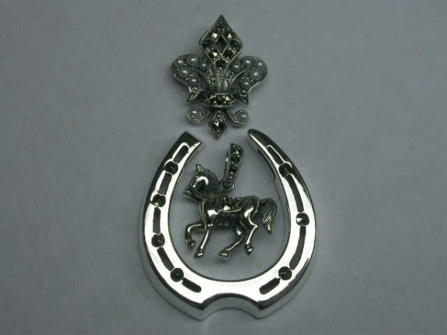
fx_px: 1098
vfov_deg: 17.4
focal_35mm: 85
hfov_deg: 23.0
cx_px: 224
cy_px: 168
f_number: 8.3
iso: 100
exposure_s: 1/58.9
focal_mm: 17.7
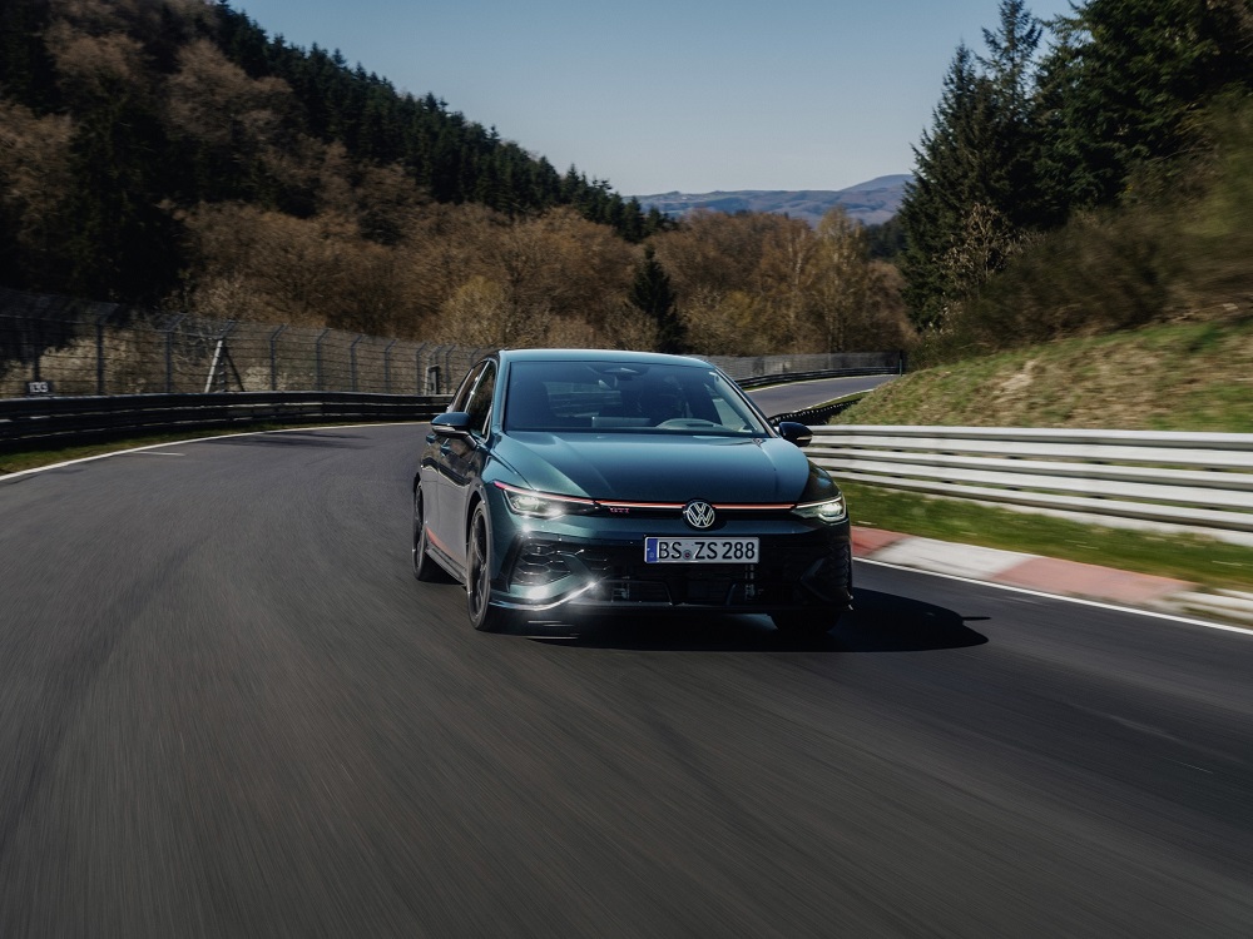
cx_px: 626
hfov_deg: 37.5
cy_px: 470
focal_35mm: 51
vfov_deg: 28.6
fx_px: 1846
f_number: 13
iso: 320
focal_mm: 64
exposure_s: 1/50
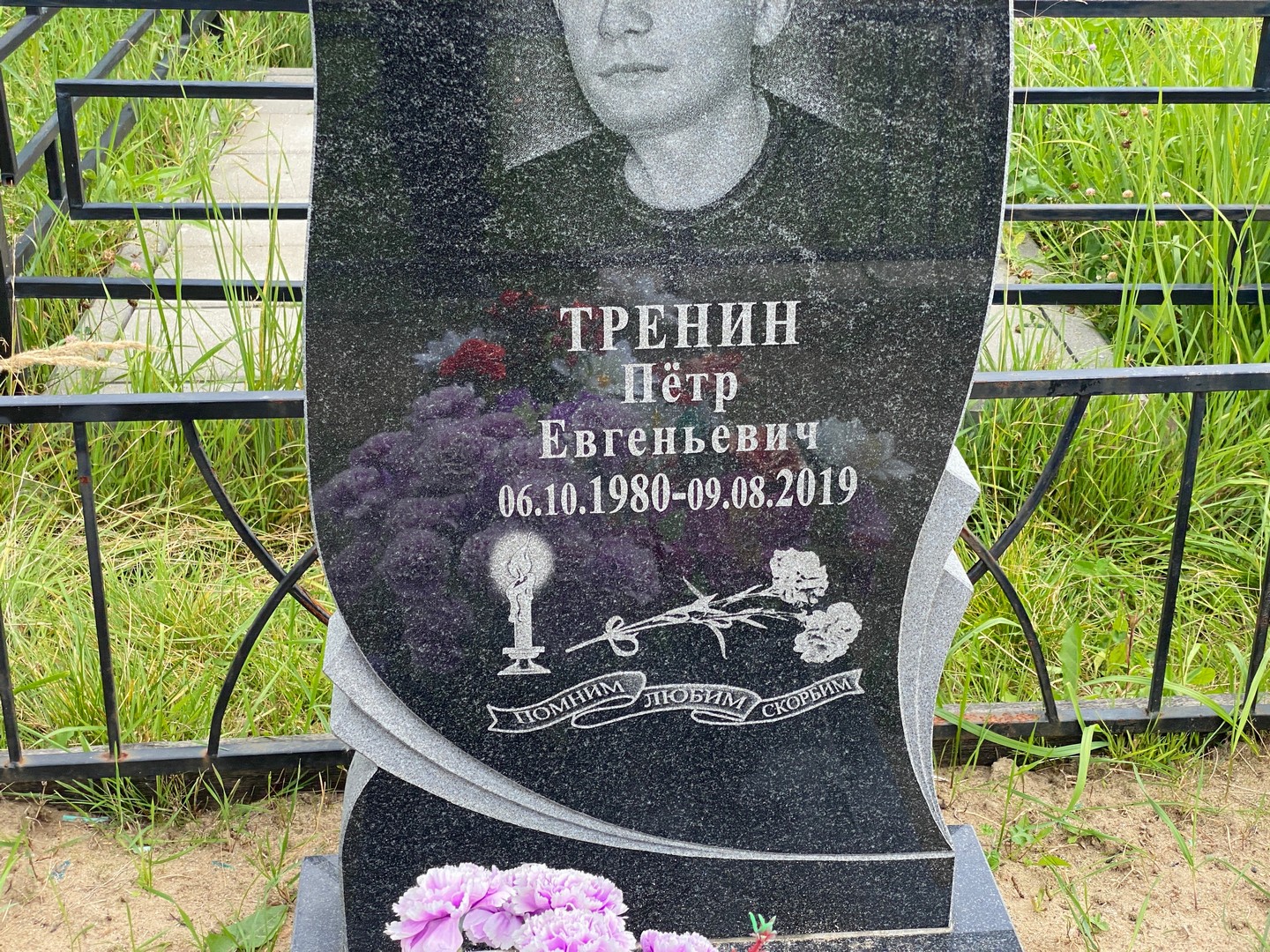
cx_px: 635
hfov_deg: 36.8
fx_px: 1908
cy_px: 476
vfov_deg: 28.0
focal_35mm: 52
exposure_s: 1/417
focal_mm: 6
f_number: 2
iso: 20
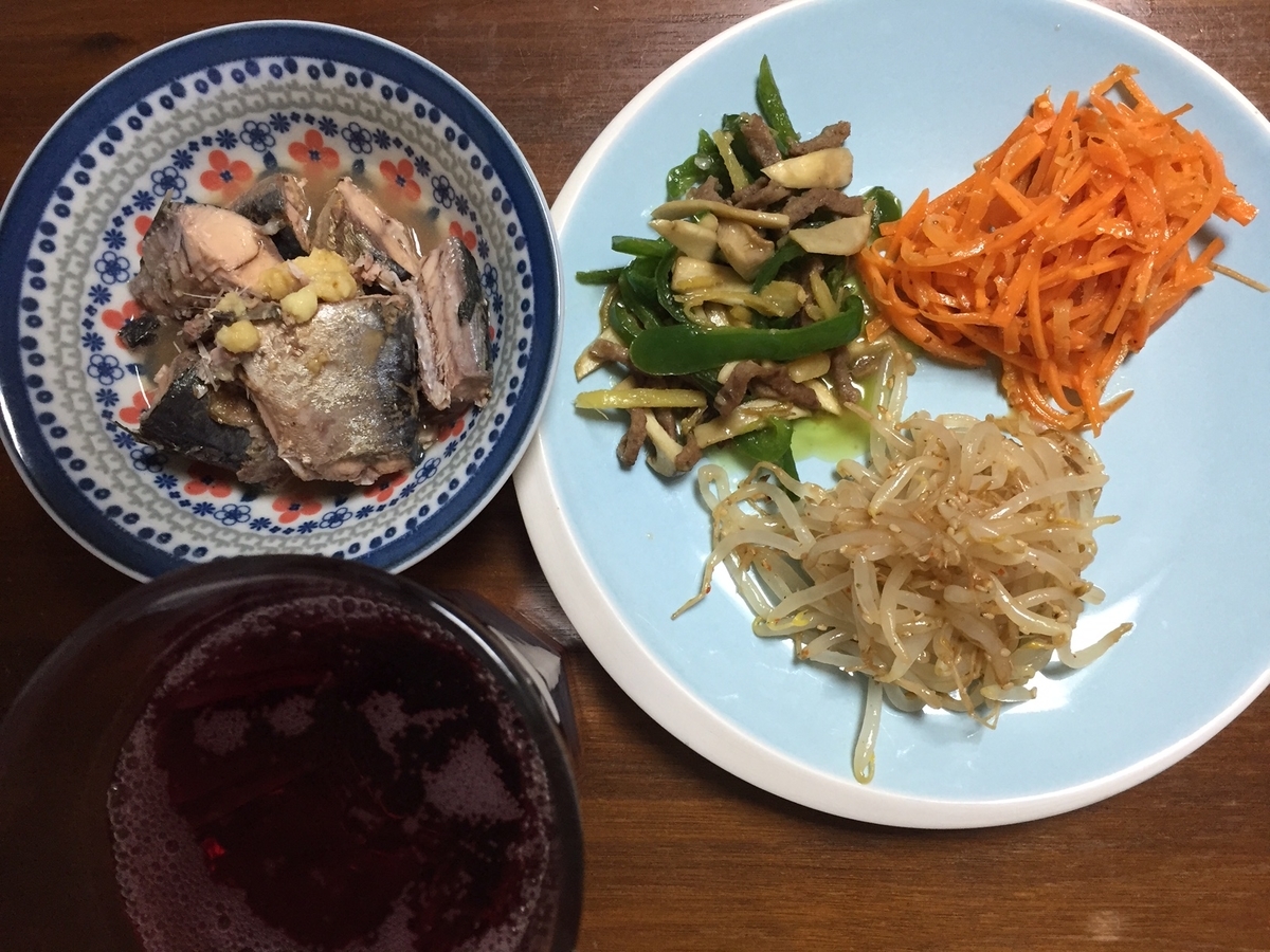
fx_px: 1064
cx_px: 635
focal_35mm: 29
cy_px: 476
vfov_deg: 48.2
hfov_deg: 61.7
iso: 125
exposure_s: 1/30
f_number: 2.2
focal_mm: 4.15
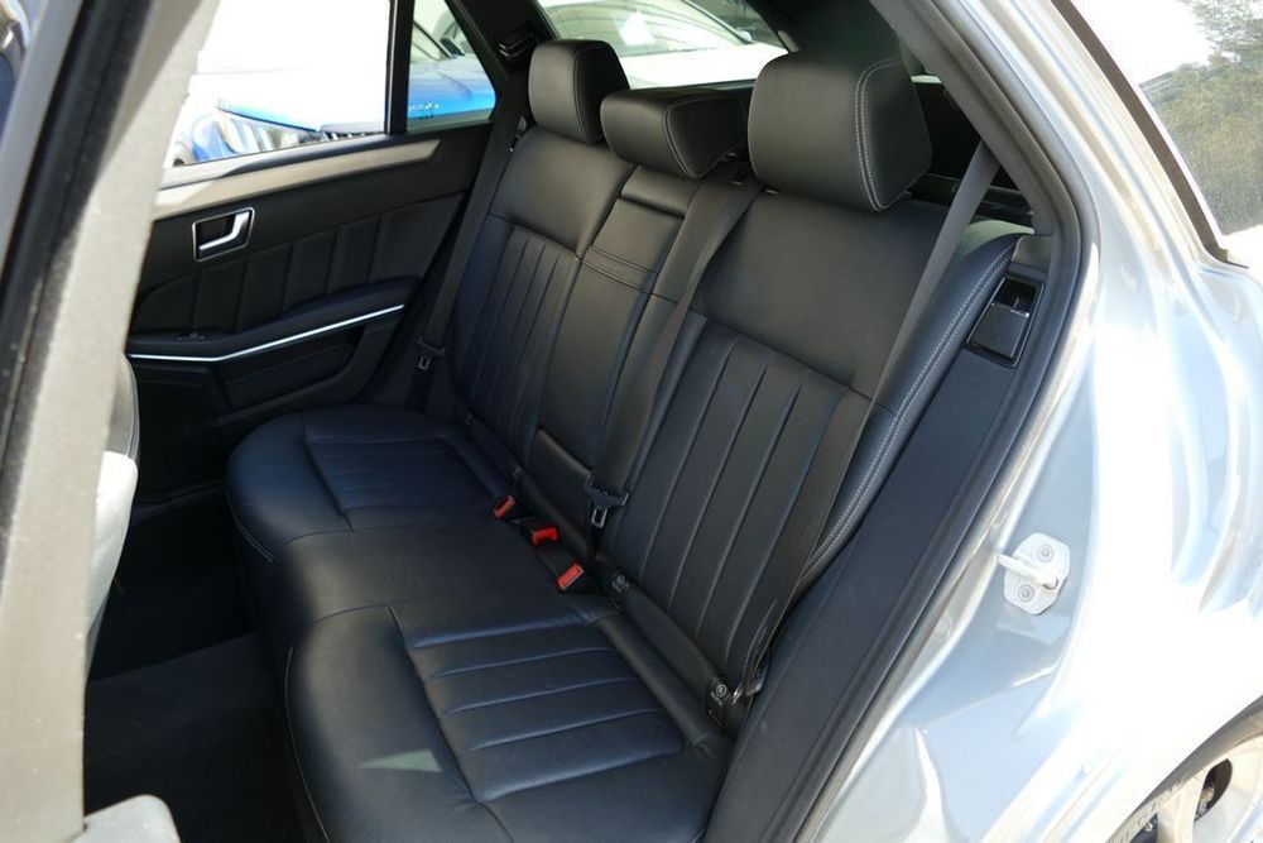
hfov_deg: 71.5
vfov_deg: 51.3
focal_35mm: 25
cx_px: 632
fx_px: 877
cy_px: 422
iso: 125
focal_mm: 9.12
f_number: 2.8
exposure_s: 1/80
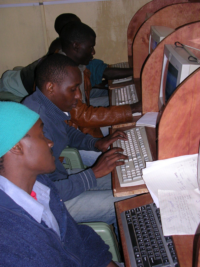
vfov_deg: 41.2
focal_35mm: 46
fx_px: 354
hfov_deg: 31.5
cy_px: 134
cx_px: 100
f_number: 3
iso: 50
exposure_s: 1/60.1
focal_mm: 7.1
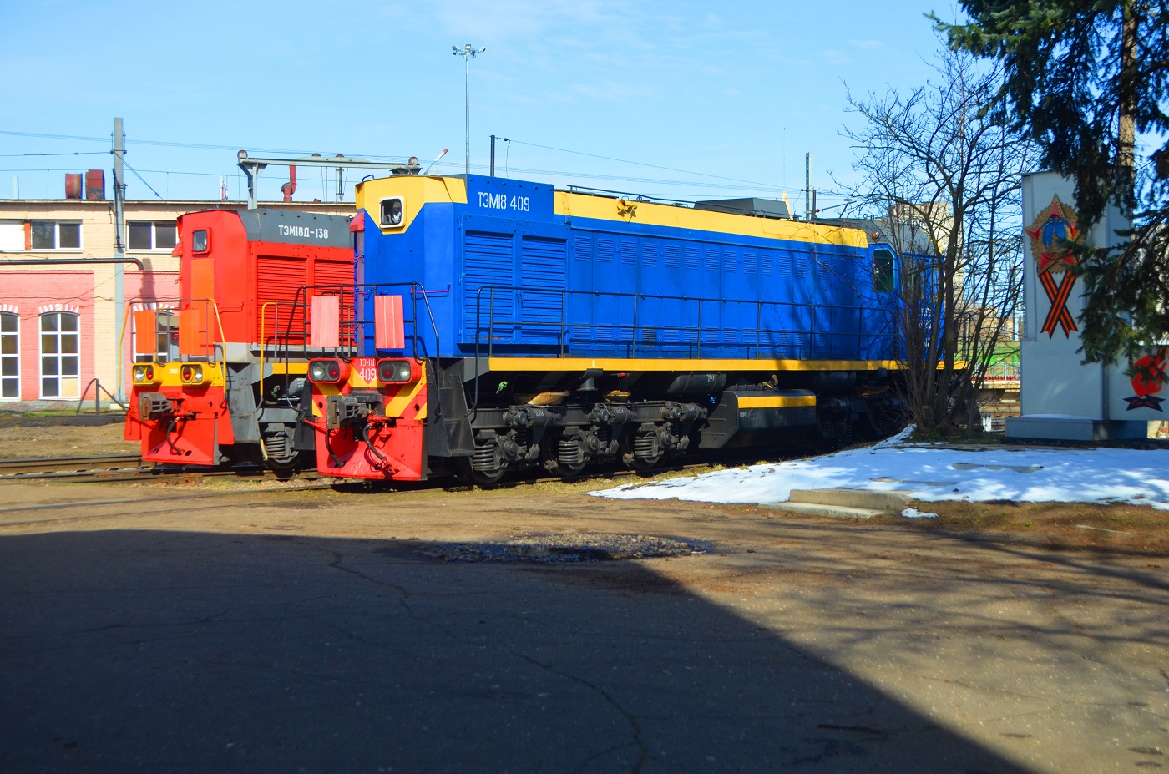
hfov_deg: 37.9
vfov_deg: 25.6
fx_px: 1701
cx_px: 584
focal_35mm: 52
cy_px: 387
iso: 400
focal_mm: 35
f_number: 5.6
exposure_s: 1/1250
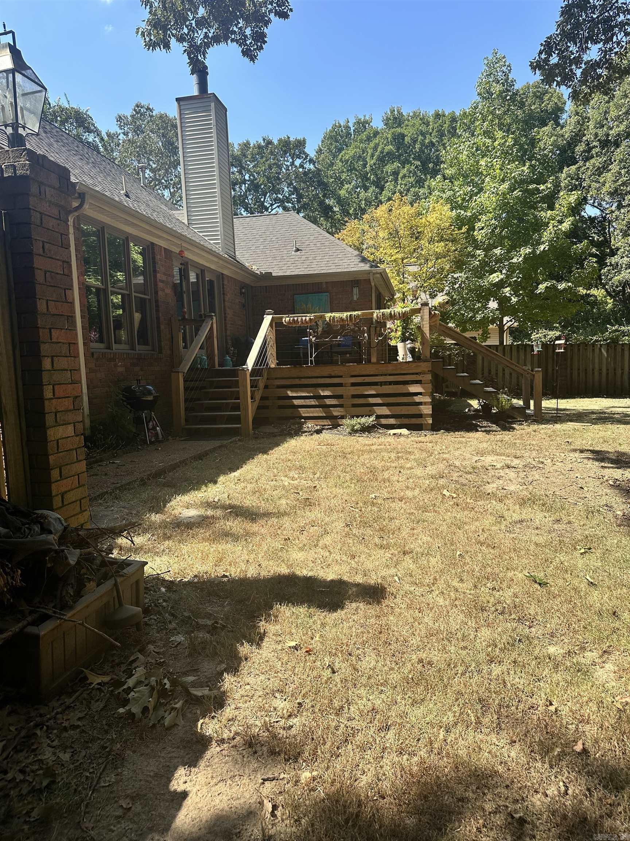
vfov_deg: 71.6
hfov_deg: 56.8
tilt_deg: -4.7
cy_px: 420
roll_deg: +1.8
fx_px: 582
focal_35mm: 24
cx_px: 315
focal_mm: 6.86
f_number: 1.78
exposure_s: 1/2028
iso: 80
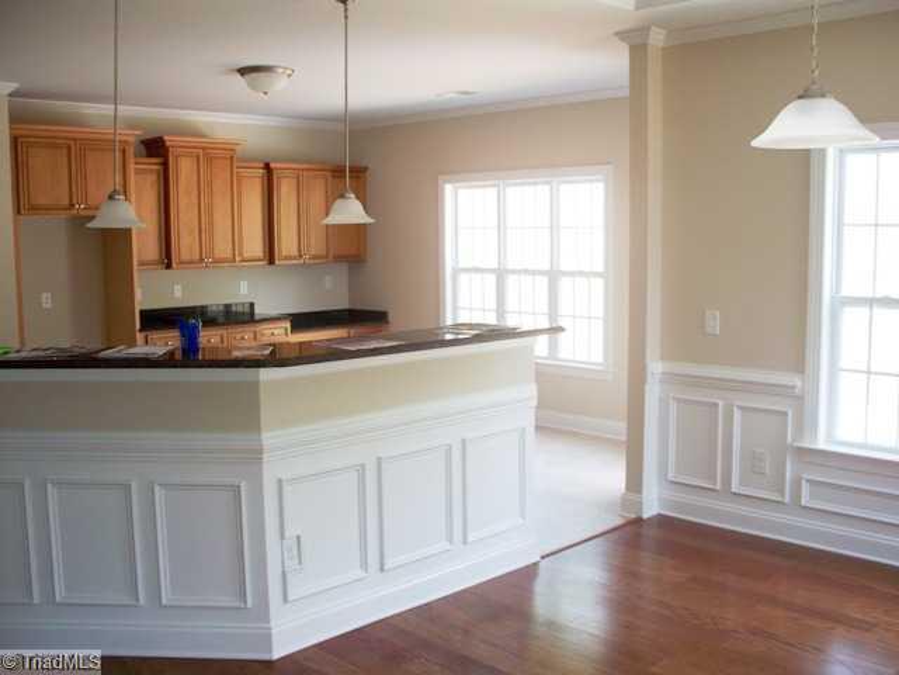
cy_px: 338
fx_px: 909
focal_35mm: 35
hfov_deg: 52.6
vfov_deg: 40.7
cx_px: 450
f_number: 2.8
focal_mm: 7.54
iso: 80
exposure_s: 1/50
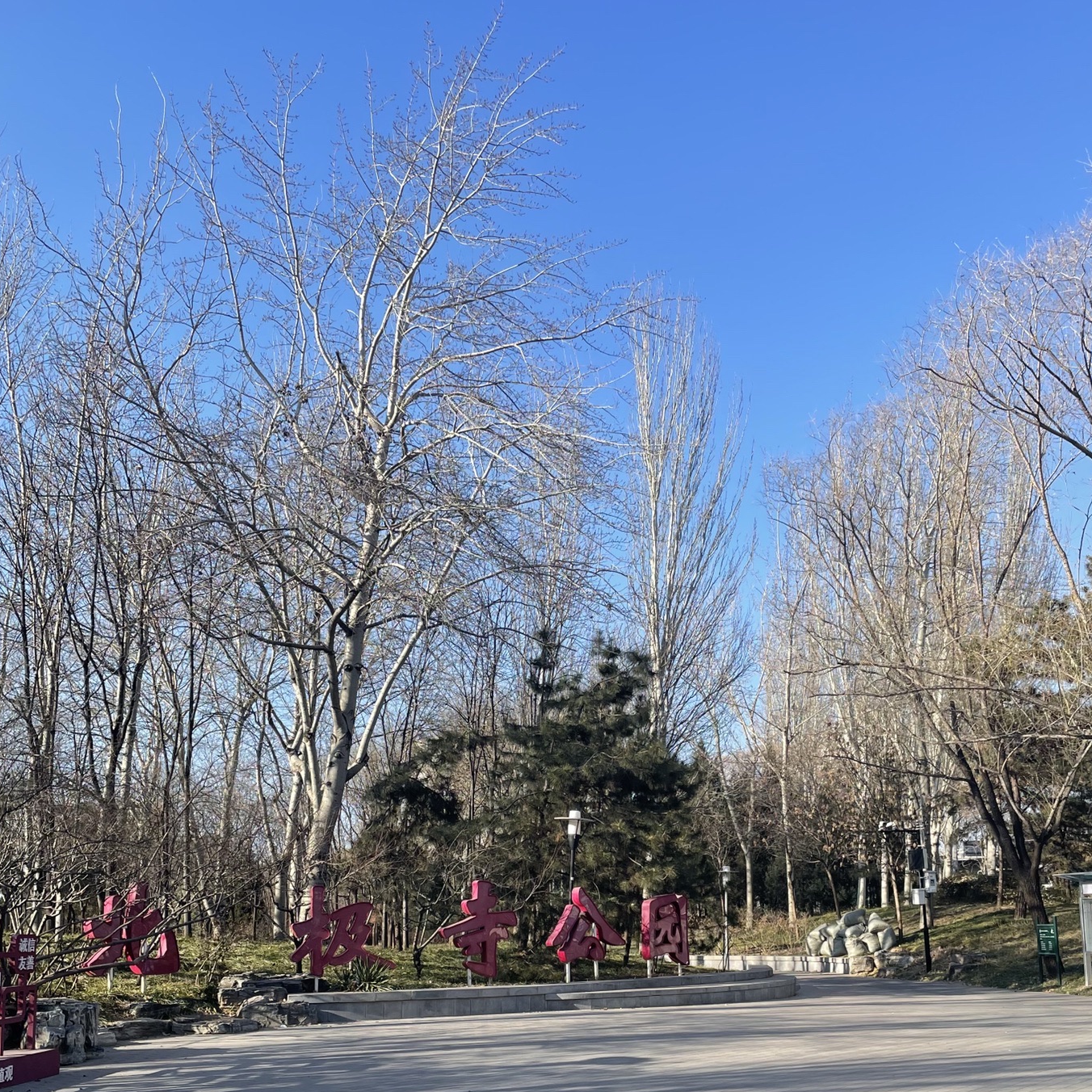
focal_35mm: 34
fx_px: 1213
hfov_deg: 48.4
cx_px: 571
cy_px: 780
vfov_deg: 47.1
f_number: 1.6
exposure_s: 1/1490
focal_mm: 4.2
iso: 32
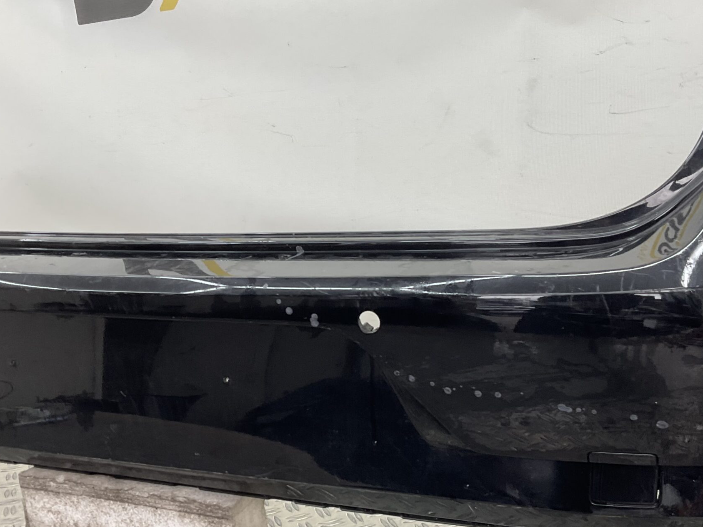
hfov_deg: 42.9
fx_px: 894
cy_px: 320
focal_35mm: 44
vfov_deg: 32.8
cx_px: 328
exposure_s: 1/100
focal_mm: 3
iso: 25
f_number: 1.8
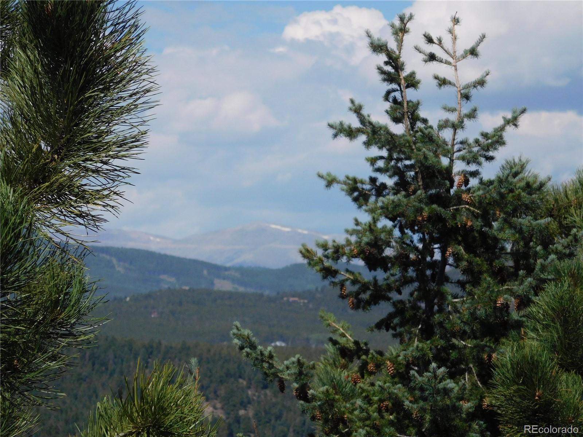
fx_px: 3368
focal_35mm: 200
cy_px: 218
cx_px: 292
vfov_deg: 7.4
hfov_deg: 9.9
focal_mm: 35.7
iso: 200
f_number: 10.8
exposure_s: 1/400
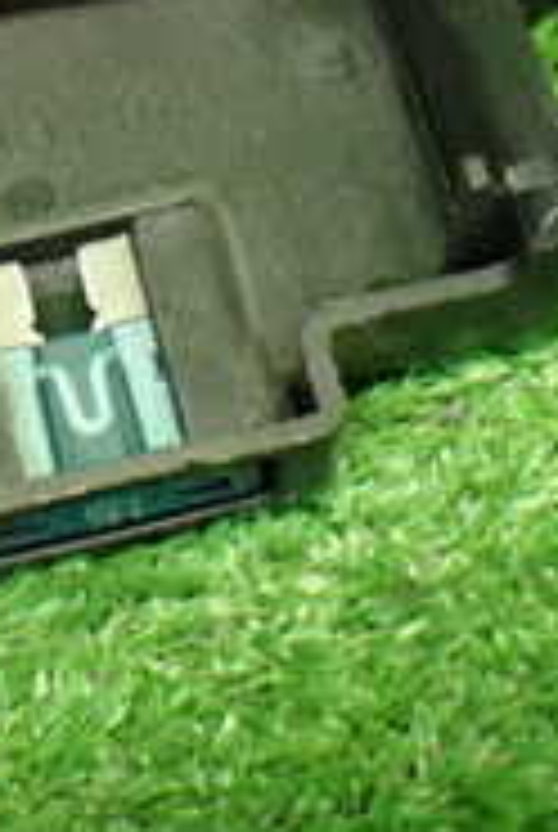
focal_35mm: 101
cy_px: 135
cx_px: -4
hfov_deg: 13.4
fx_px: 2339
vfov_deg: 19.9
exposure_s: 1/60
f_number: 2.3
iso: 800
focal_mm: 5.4
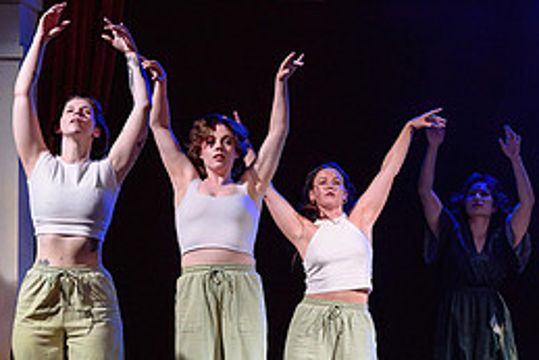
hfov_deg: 8.9
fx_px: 3460
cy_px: 203
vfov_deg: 6.0
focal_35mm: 231
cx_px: 527
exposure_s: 1/160
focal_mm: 102
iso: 1600
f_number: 2.8
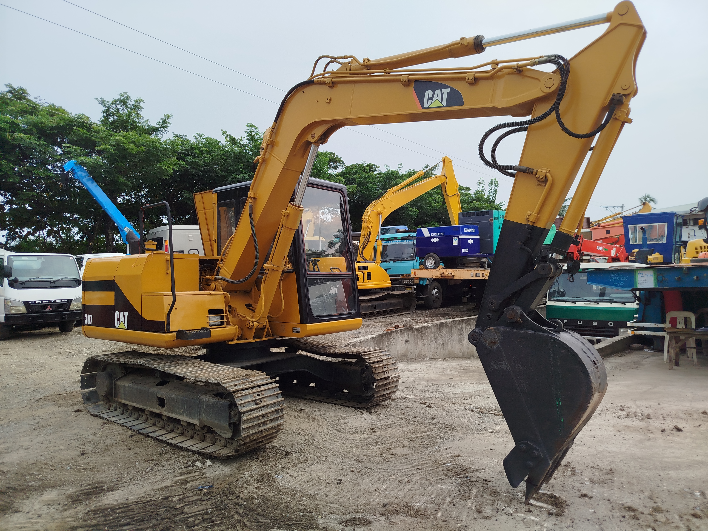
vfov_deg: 56.8
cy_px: 266
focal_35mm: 24
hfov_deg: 71.6
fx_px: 491
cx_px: 354
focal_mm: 5.31
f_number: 1.7
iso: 50
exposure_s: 1/422
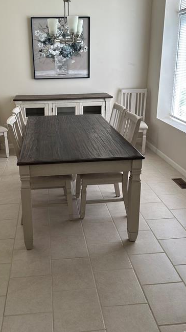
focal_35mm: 31
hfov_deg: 37.5
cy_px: 141
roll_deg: +0.9
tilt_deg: -15.6
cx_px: 67
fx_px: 272
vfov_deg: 62.3
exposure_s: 1/121
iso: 125
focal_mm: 6.86
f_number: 1.78
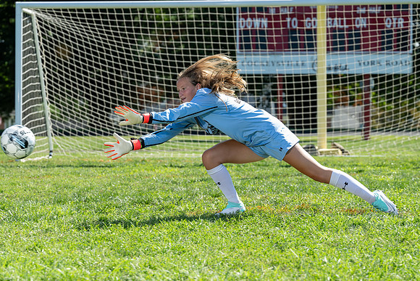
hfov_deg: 18.6
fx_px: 1281
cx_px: 180
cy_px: 156
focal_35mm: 110
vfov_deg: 12.5
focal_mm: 70
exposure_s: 1/800
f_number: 3.5
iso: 200
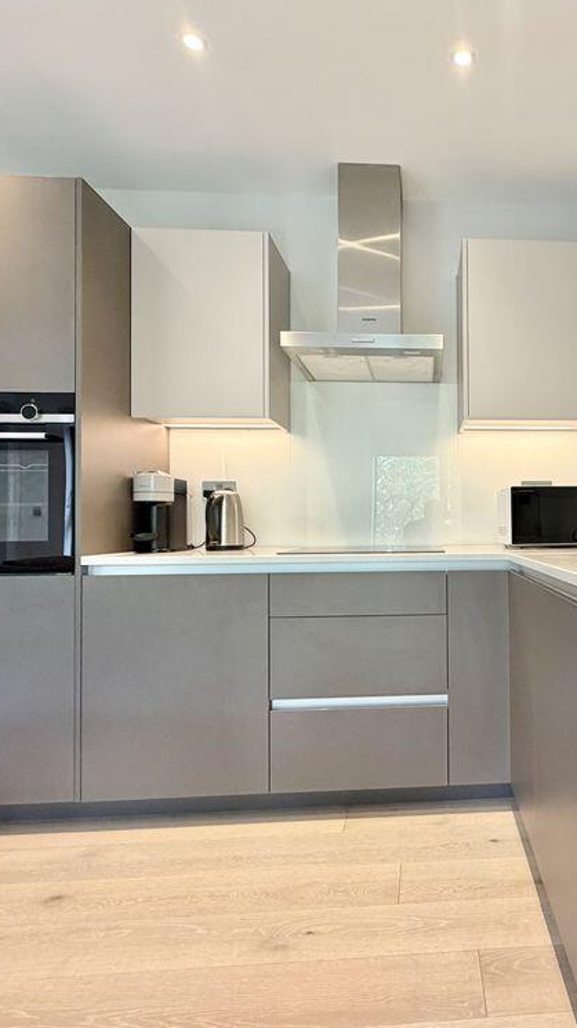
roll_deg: +0.4
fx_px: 572
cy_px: 518
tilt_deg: +1.2
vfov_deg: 83.9
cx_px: 471
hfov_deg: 50.0
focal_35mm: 21
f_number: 2.2
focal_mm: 2.22
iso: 250
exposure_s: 1/50
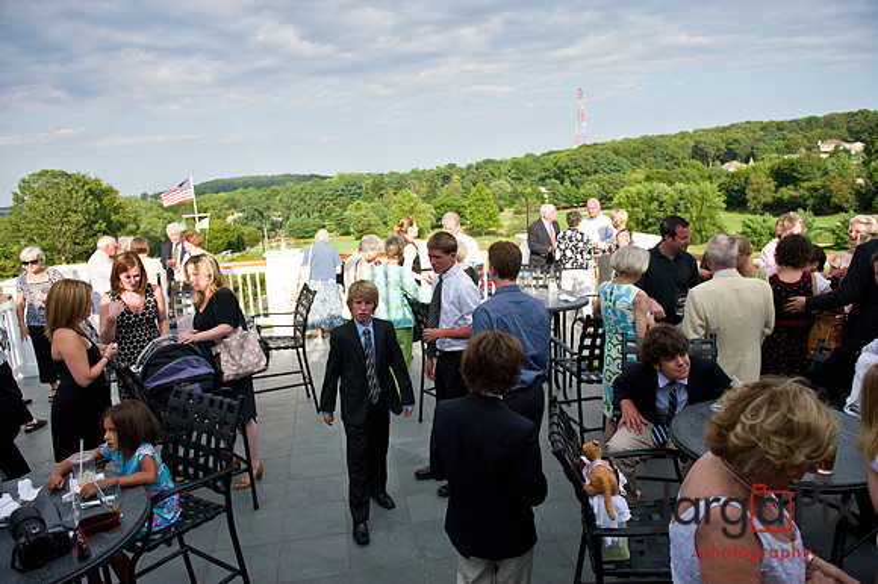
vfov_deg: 53.1
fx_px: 585
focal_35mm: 24
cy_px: 292
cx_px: 439
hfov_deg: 73.8
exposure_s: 1/3200
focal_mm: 24
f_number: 4
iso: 400
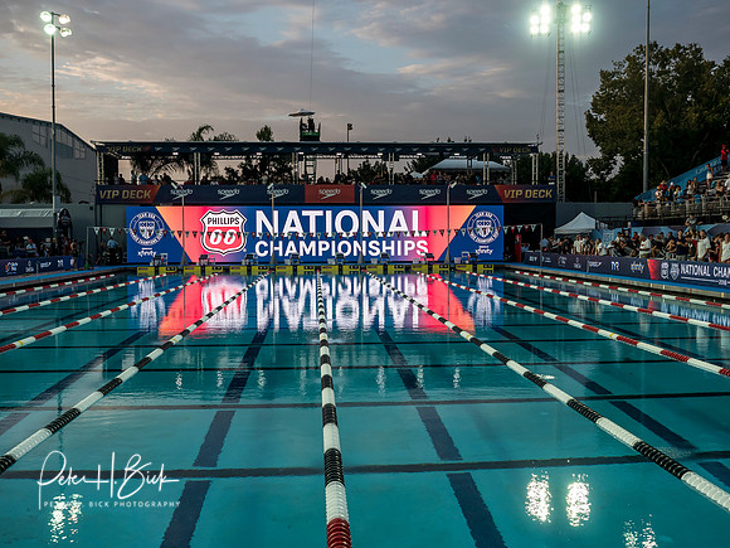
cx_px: 365
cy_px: 274
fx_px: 815
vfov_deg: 37.1
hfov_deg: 48.2
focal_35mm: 39
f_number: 4
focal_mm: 19
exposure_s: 1/1250
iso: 500
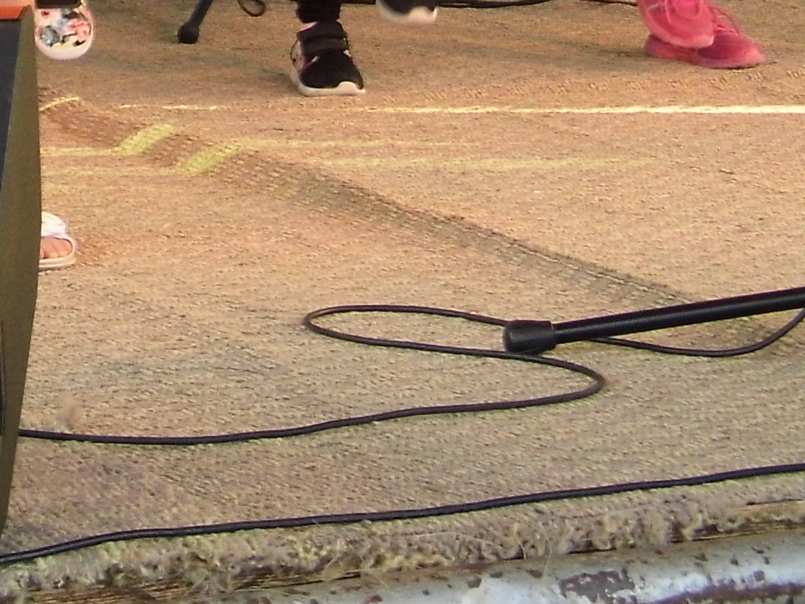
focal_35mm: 155
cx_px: -137
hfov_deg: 12.5
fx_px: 3605
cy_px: -402
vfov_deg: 9.2
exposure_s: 1/100
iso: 100
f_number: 3.5
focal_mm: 7.7
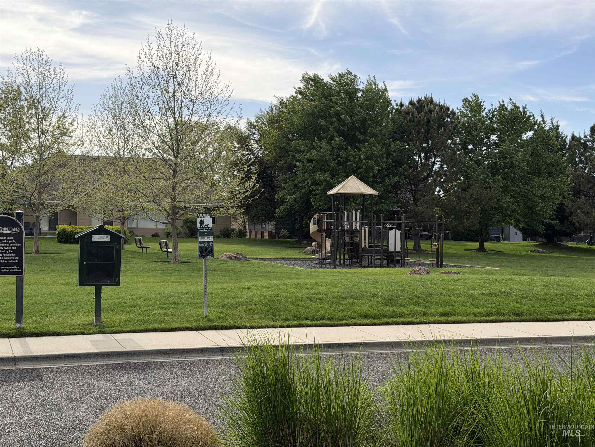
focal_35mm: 48
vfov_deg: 30.3
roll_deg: -0.1
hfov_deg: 39.7
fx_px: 825
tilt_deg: -0.8
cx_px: 298
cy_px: 224
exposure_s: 1/4329
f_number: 1.78
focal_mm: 6.76
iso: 100
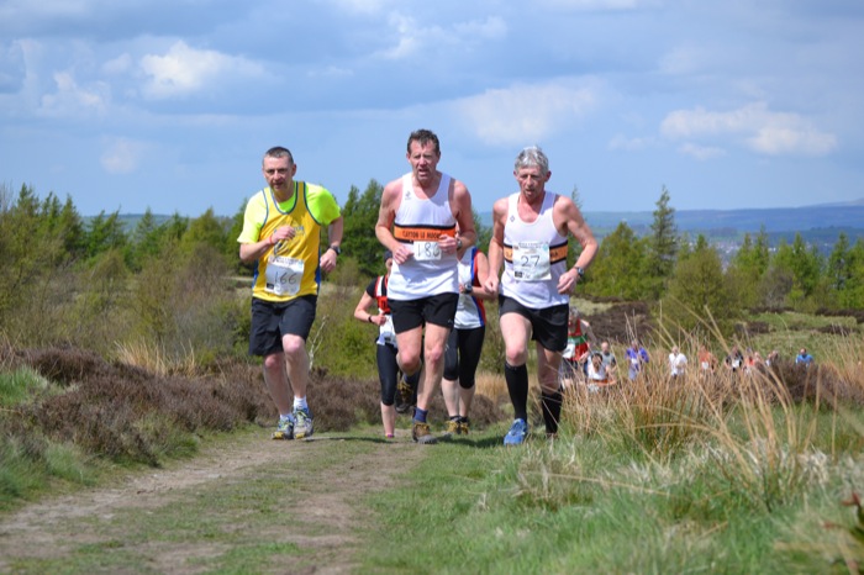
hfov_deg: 21.9
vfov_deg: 14.7
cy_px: 288
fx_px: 2231
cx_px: 432
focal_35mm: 93
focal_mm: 62
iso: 400
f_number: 6.3
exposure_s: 1/2000
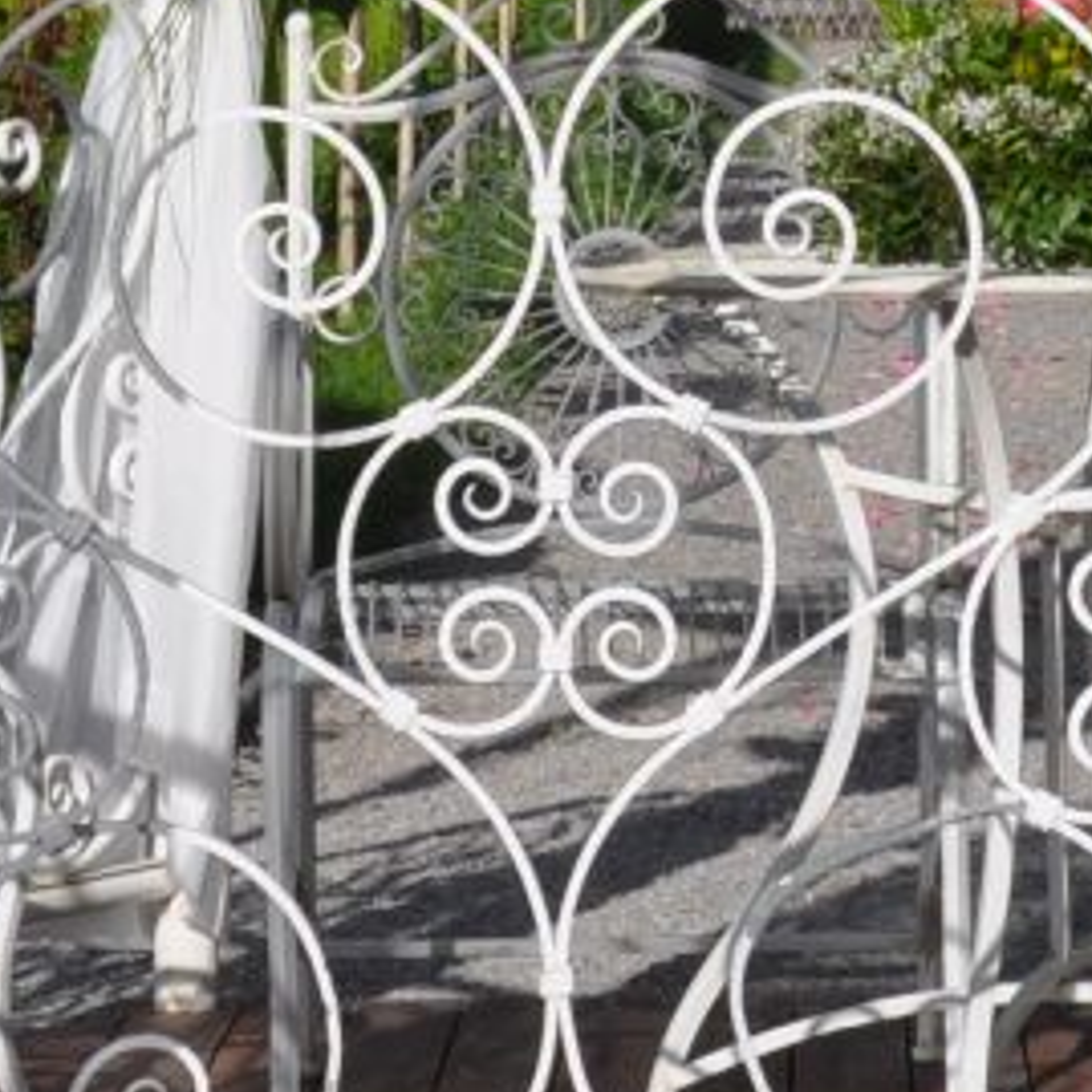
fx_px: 9065
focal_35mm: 254
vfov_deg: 6.8
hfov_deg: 6.8
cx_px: 1336
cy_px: -587
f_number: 10
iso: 200
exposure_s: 1/400
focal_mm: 28
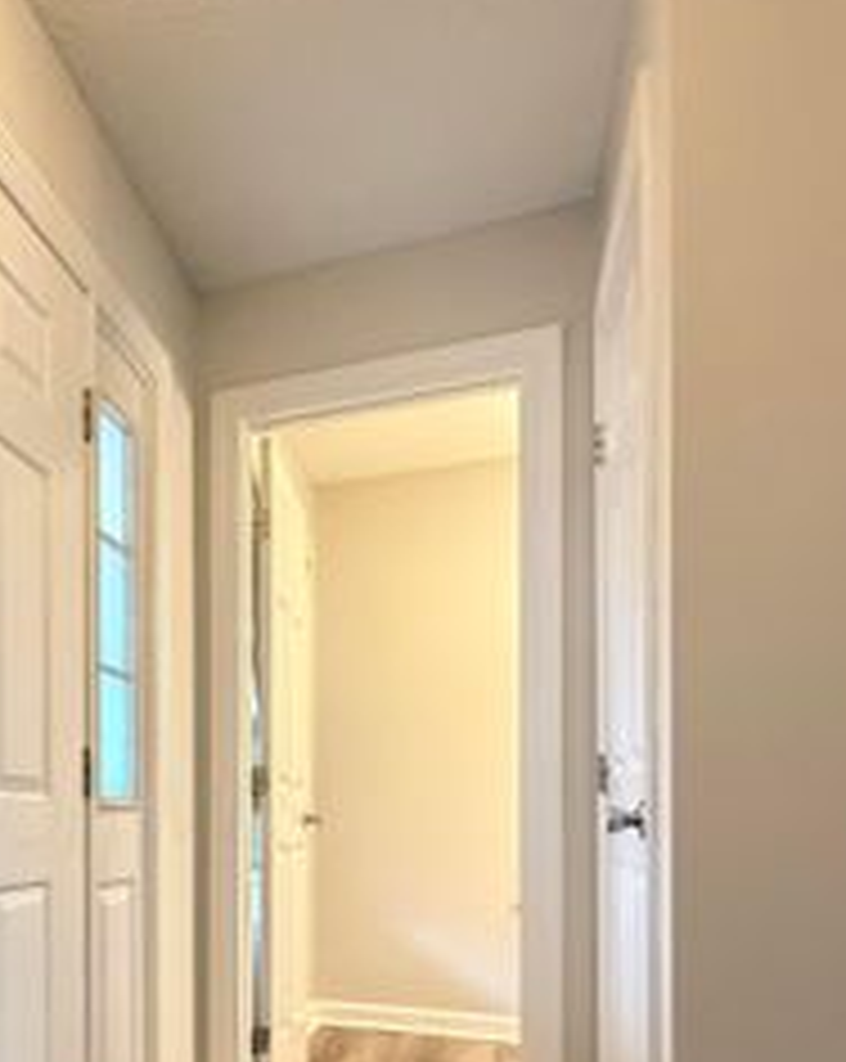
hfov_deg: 45.6
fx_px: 910
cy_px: 812
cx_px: 99
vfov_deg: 57.1
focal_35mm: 29
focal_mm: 2.22
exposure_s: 1/60
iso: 1250
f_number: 2.2
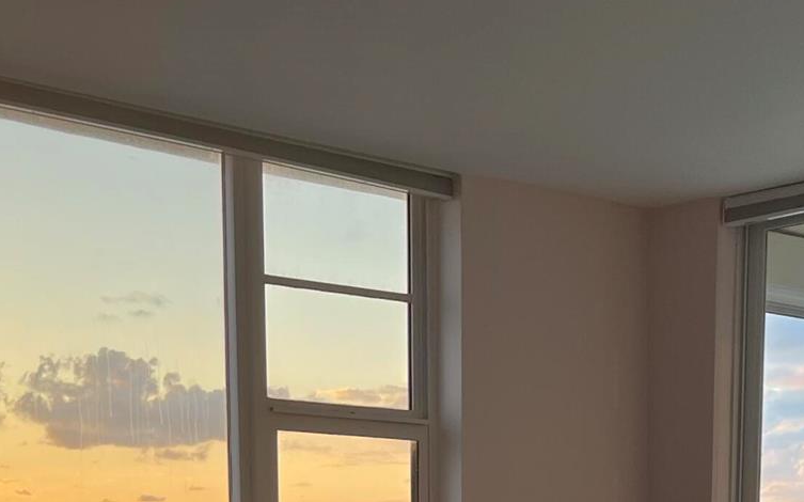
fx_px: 1643
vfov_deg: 15.8
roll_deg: -0.4
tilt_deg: -7.9
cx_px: 509
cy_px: 778
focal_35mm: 75
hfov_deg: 27.4
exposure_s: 1/166
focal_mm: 5.1
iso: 40
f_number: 1.6
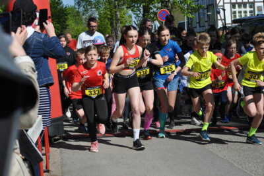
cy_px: 88
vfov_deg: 15.7
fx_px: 637
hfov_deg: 23.4
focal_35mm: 87
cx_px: 132
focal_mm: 58
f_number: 6.3
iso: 400
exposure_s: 1/1600
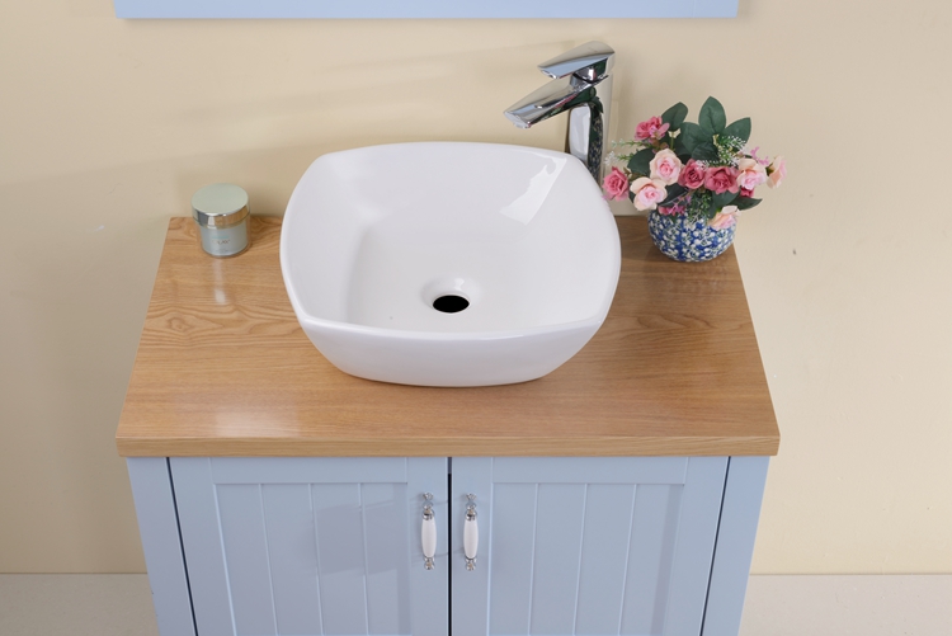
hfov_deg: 35.6
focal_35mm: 56
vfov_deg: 24.2
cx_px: 476
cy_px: 318
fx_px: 1482
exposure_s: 1/125
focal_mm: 56
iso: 100
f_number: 18
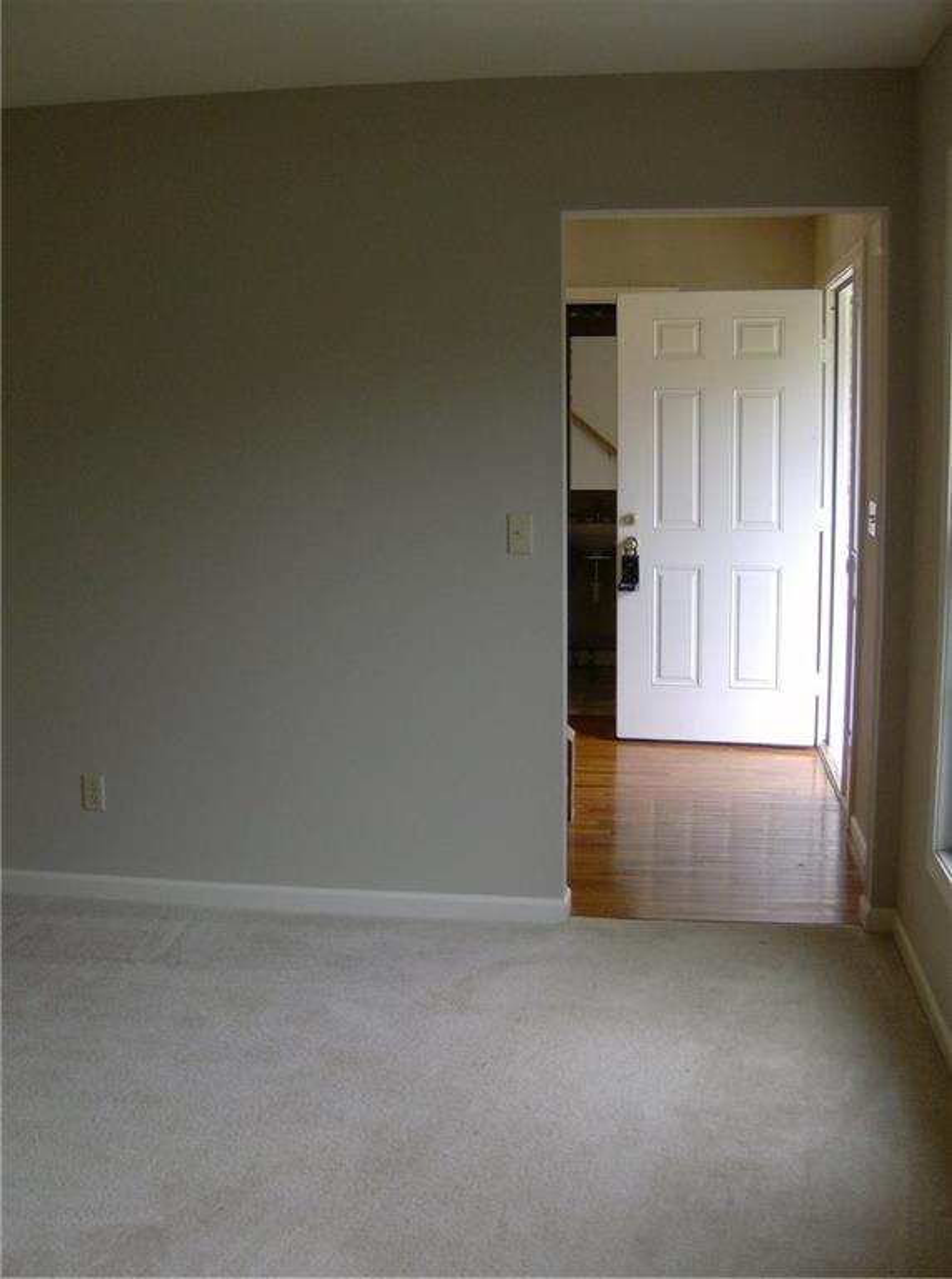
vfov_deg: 51.5
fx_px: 1326
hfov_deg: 39.5
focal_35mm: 36
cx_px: 476
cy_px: 640
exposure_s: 1/64
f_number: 2.8
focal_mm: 6
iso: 116
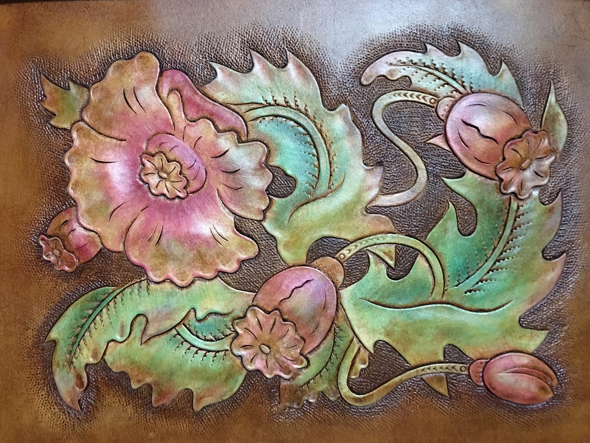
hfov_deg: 61.7
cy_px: 222
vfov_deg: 48.2
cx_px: 295
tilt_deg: +0.2
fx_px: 494
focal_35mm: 29
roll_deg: -0.1
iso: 160
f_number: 2.2
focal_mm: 4.15
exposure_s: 1/8
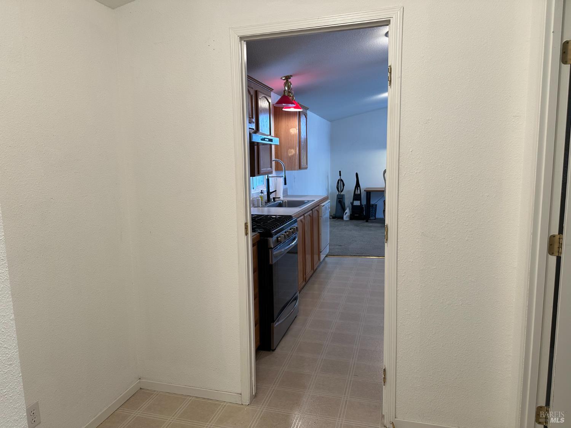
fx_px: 396
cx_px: 286
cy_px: 214
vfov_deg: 56.8
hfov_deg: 71.6
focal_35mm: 24
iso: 125
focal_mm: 6.86
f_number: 1.78
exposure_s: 1/120
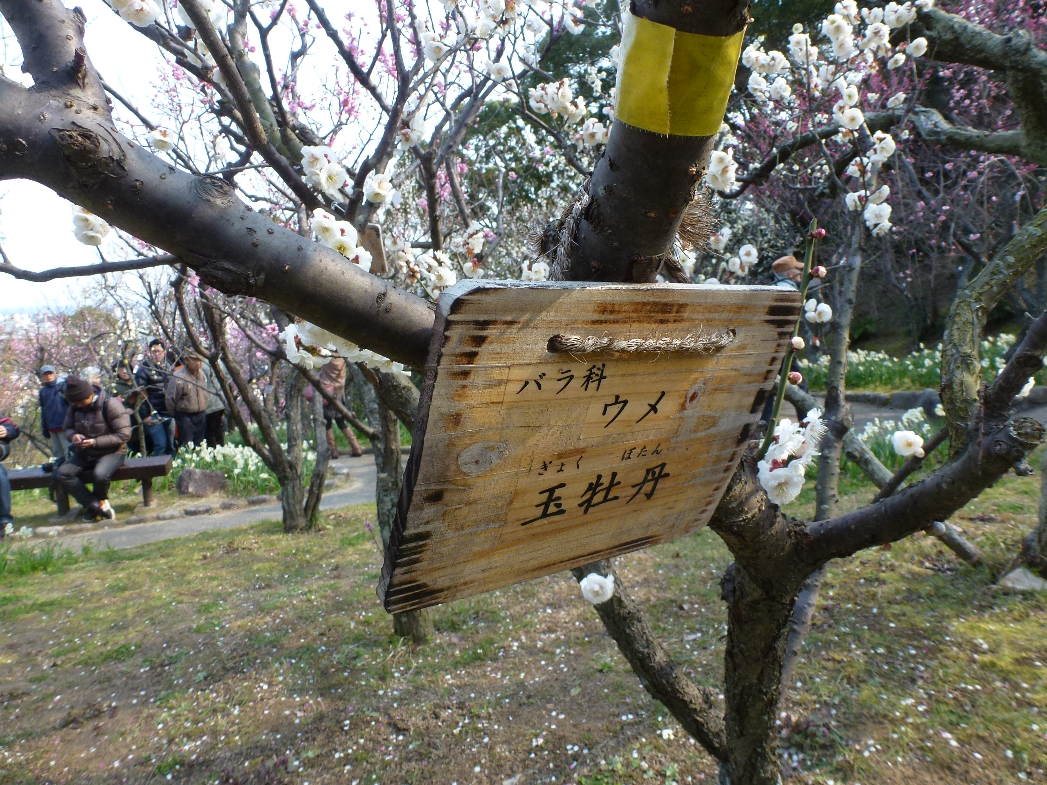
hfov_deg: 71.6
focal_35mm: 24
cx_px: 524
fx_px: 726
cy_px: 392
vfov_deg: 56.8
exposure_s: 1/200
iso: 100
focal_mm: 4.3
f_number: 4
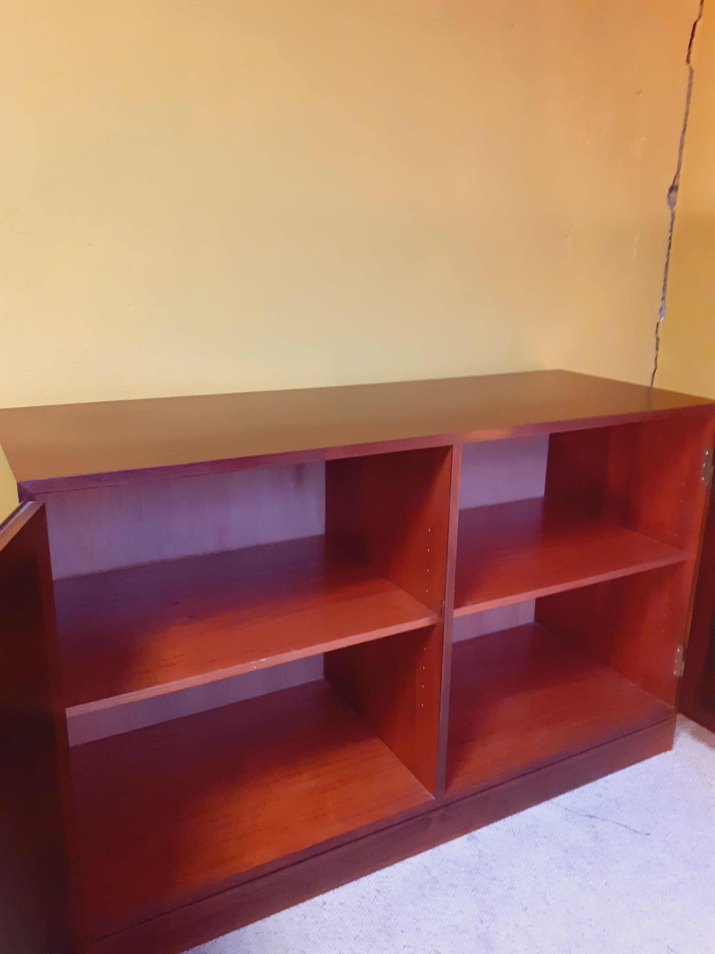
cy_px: 477
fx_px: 744
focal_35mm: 27
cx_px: 358
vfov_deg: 65.3
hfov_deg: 51.4
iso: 400
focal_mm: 3.6
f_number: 1.9
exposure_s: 1/25
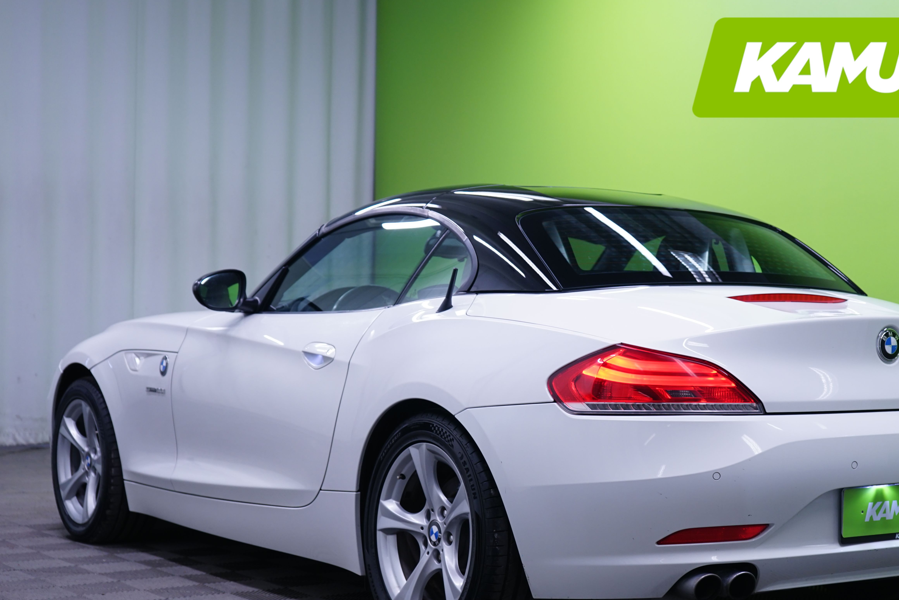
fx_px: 1648
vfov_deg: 20.6
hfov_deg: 30.4
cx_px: 547
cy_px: 368
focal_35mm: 66
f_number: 4.5
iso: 400
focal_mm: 51
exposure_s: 1/15
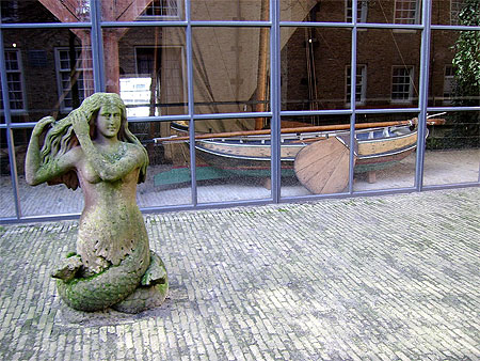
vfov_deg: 40.7
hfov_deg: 52.6
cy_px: 180
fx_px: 486
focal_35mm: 35
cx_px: 240
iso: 100
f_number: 2.8
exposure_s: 1/50
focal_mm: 5.95
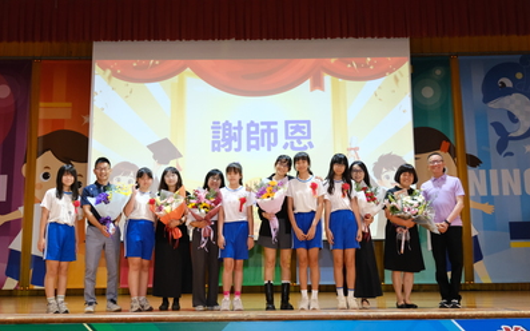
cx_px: 264
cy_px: 174
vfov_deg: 32.8
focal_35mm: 39
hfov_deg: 50.4
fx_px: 563
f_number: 2.8
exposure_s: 1/250
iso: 3200
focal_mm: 25.1
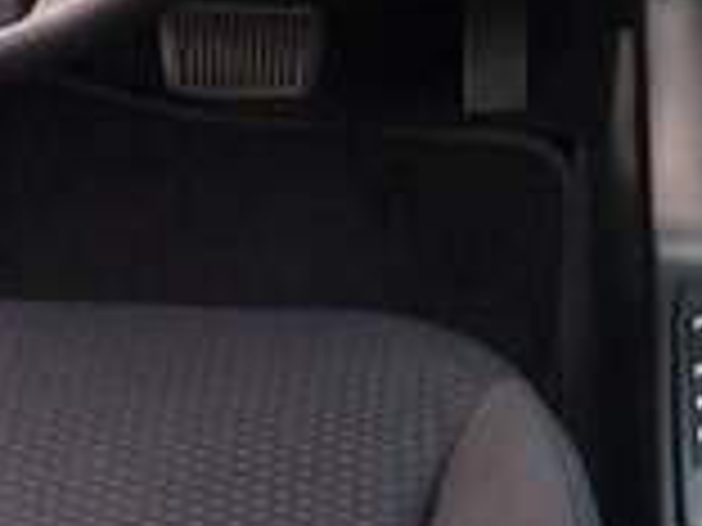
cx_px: 644
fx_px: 2494
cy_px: -205
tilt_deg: -21.8
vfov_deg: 11.6
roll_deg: -1.2
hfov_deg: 15.8
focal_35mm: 123
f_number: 2.2
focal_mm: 4.15
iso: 64
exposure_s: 1/100
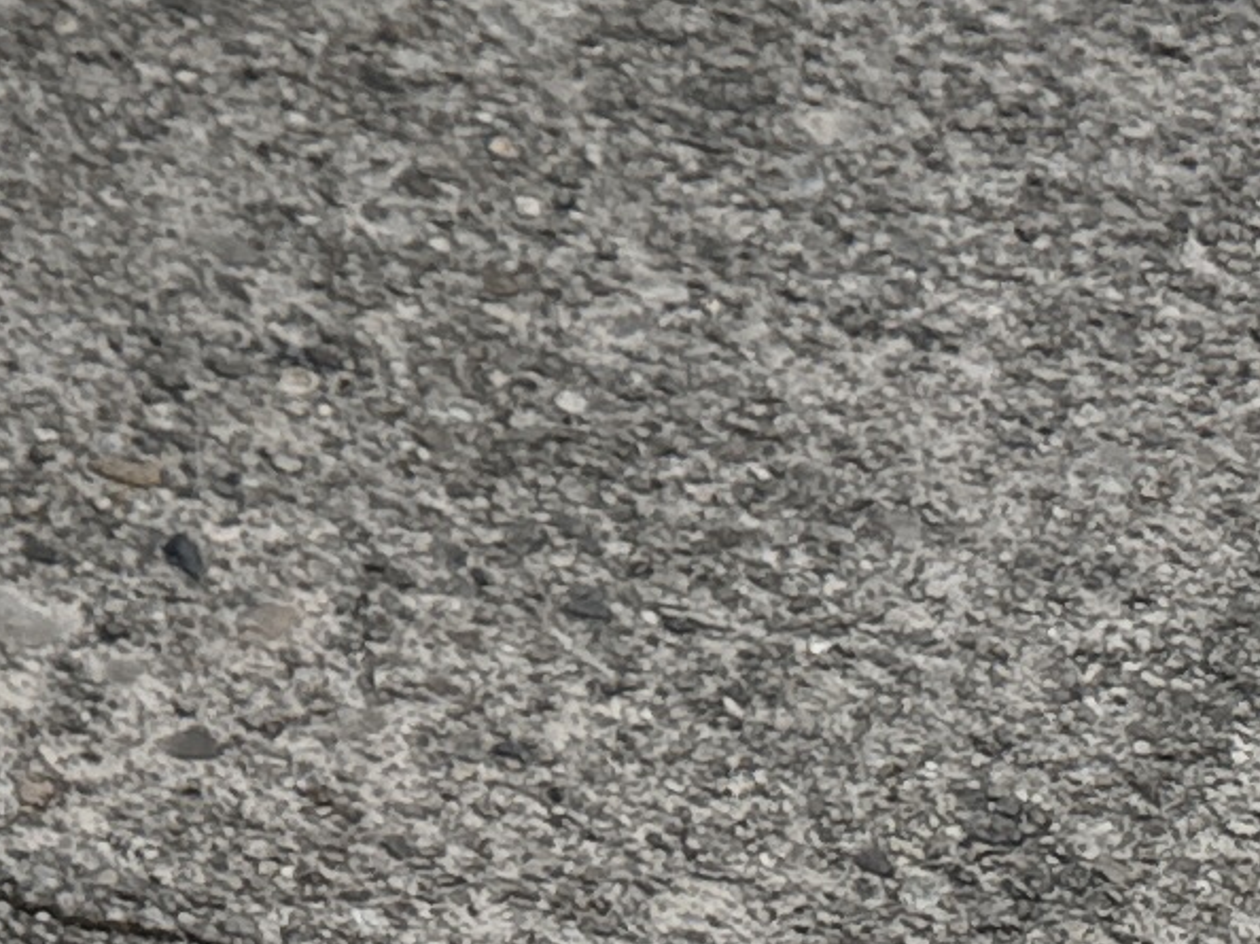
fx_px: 5931
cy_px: -2079
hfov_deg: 10.5
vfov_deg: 7.7
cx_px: -1722
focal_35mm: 163
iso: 80
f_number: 1.78
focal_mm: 6.76
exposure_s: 1/3953
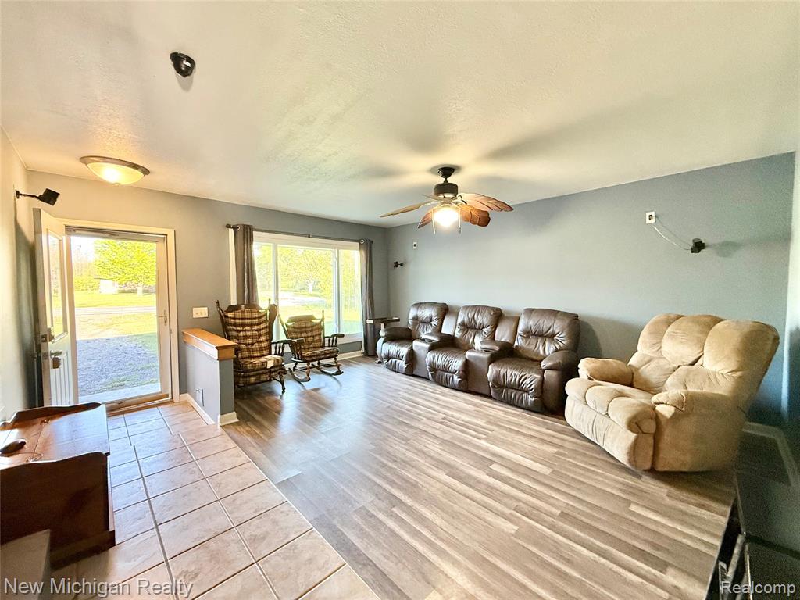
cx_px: 400
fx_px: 324
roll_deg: +0.3
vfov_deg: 85.7
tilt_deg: -1.6
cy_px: 300
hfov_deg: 102.1
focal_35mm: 14
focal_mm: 2.22
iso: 500
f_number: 2.2
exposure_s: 1/60
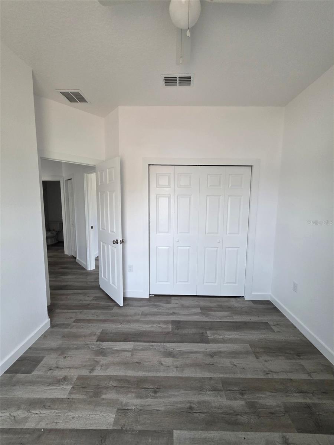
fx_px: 167
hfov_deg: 89.9
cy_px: 222
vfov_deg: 106.2
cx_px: 167
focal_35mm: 13
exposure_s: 1/359
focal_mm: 2.2
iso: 400
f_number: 1.9
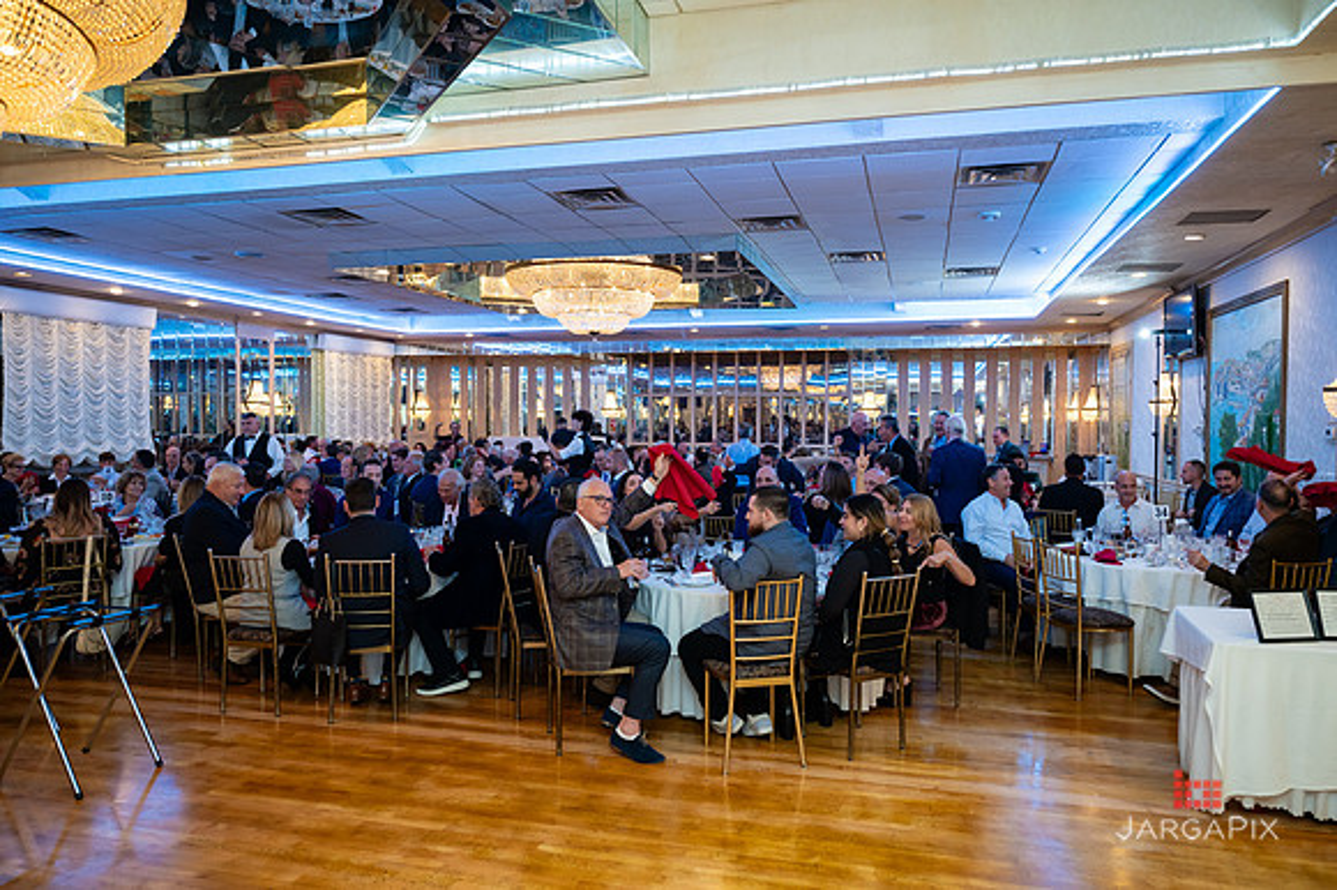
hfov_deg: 73.3
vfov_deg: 52.7
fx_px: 899
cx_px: 668
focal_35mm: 24
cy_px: 445
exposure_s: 1/200
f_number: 3.2
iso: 1250
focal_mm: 24
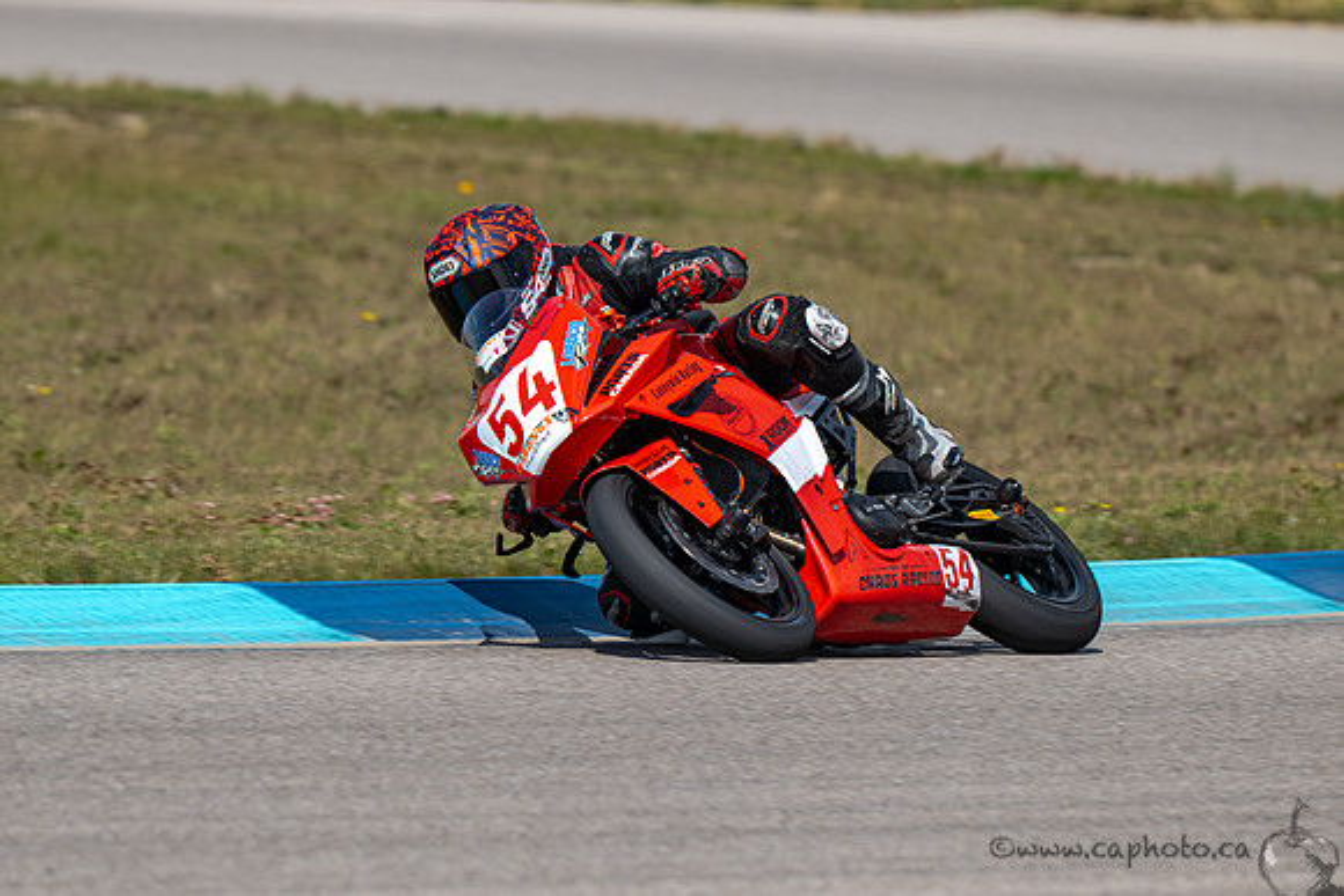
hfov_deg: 4.6
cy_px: 461
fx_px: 16678
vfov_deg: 3.1
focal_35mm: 447
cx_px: 640
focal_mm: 360
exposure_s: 1/800
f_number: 6.3
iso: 90
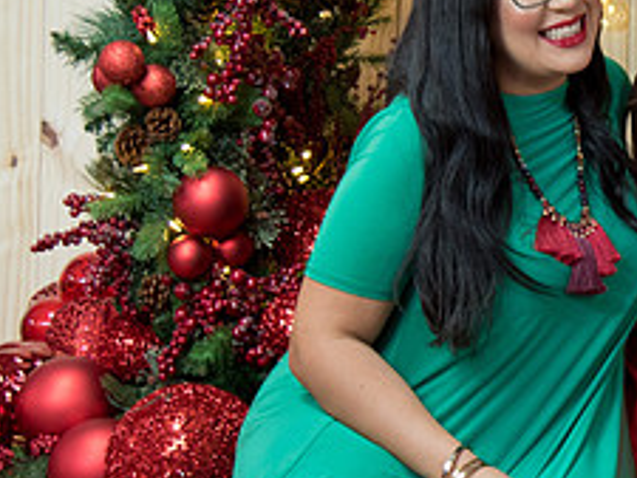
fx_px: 2817
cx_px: 784
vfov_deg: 9.7
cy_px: 115
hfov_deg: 12.6
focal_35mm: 153
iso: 1000
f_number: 4.5
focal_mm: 48
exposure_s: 1/80
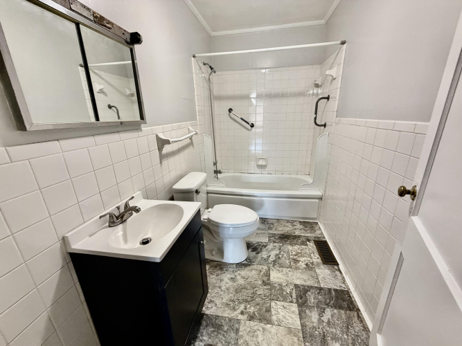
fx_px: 187
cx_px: 231
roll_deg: +1.5
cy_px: 173
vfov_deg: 85.7
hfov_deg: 102.1
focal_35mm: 14
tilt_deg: -16.7
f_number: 2.2
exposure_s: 1/60
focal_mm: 2.22
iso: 320
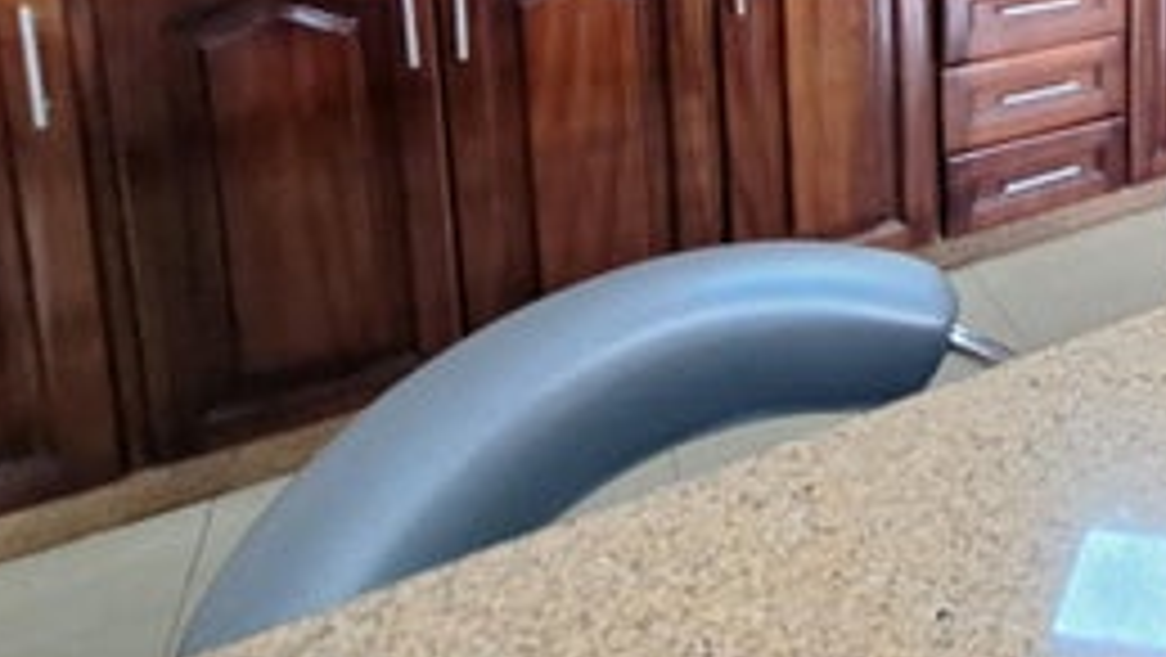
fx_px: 1083
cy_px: -202
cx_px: 1225
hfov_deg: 45.4
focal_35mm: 35
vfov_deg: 27.9
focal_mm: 1.74
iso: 500
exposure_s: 1/20
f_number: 2.2
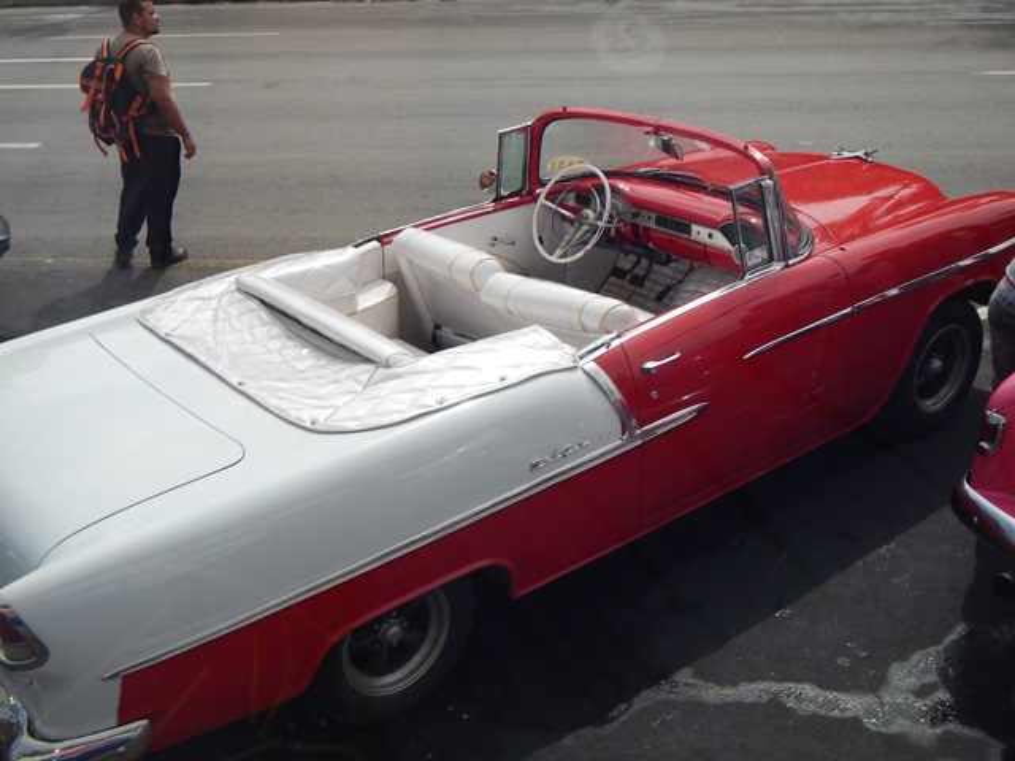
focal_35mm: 43
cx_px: 508
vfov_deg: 33.6
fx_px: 1261
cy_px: 380
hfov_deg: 43.9
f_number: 4
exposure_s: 1/250
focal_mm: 7.7
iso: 220
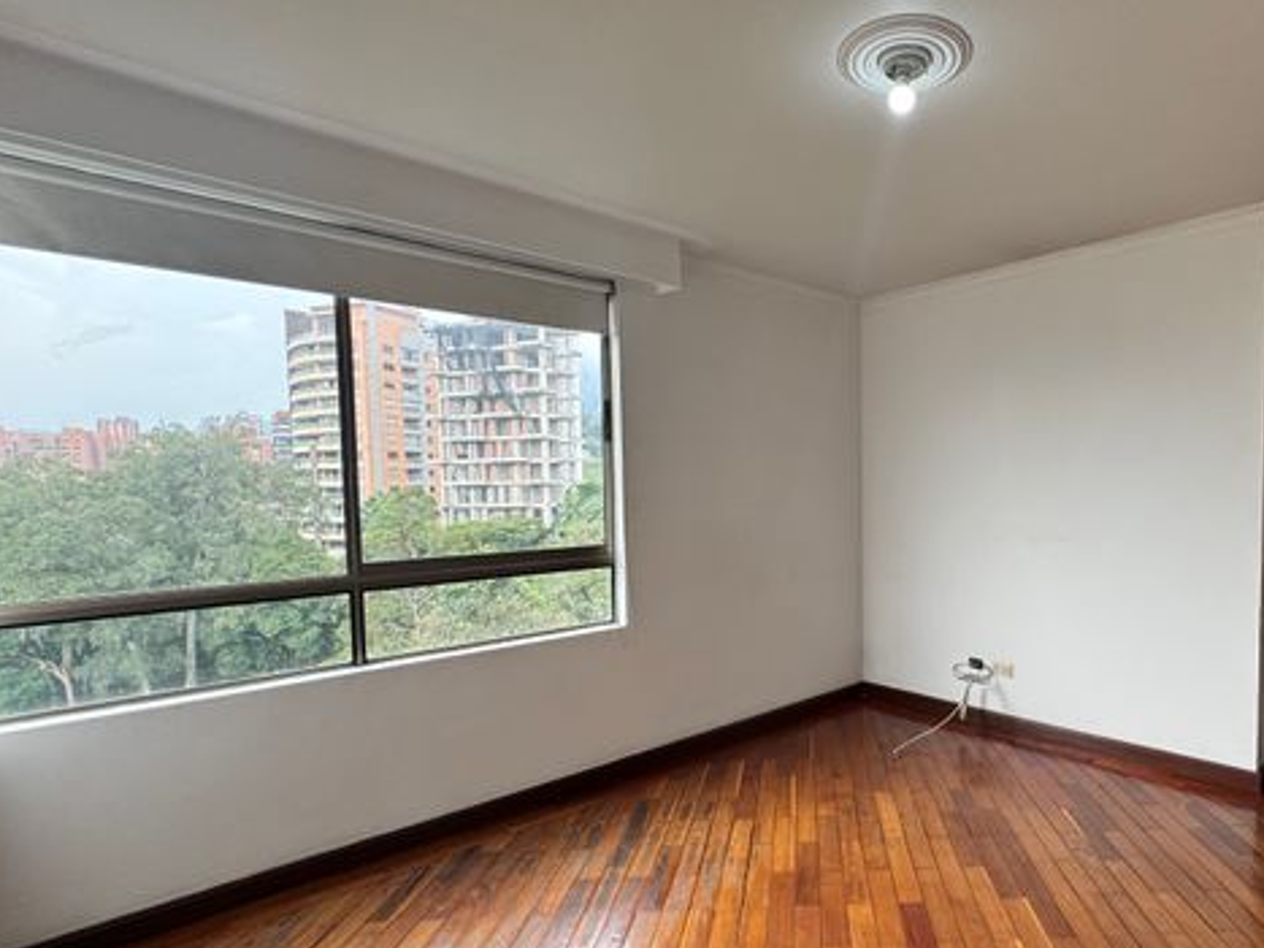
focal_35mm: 20
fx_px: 730
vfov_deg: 65.8
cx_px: 835
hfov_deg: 79.3
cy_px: 525
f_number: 2.2
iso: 64
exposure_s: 1/99
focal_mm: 2.22
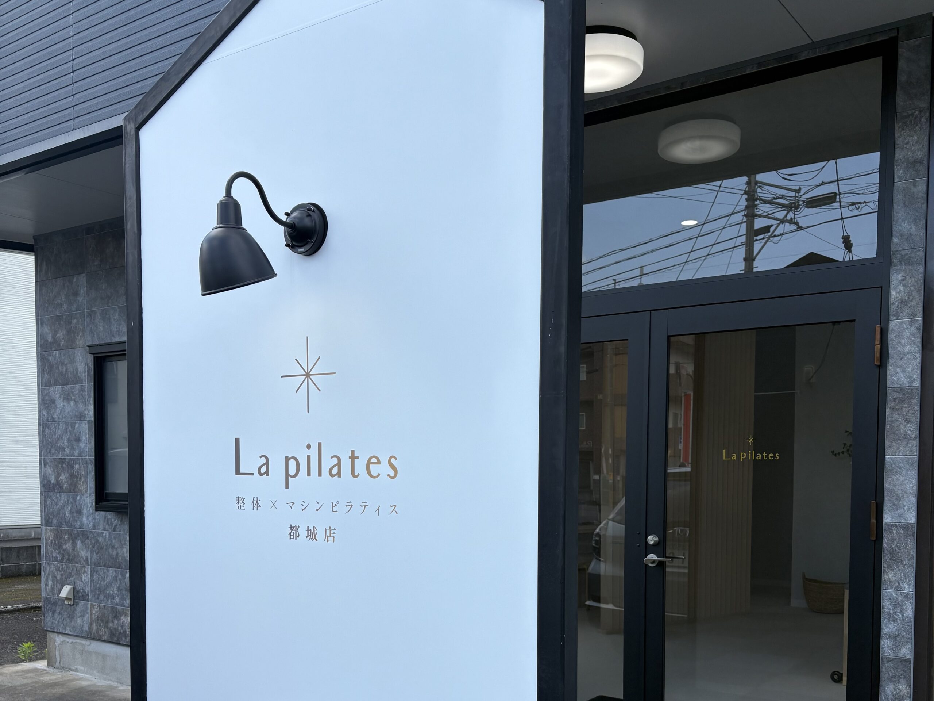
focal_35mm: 26
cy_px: 350
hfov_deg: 67.3
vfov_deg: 53.1
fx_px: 702
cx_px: 467
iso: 50
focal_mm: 5.96
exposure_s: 1/1484
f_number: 1.6
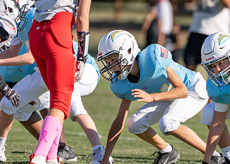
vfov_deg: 1.6
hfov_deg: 2.3
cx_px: 186
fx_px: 5789
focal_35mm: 887
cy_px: 79
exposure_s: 1/1250
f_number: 5.6
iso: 200
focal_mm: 400
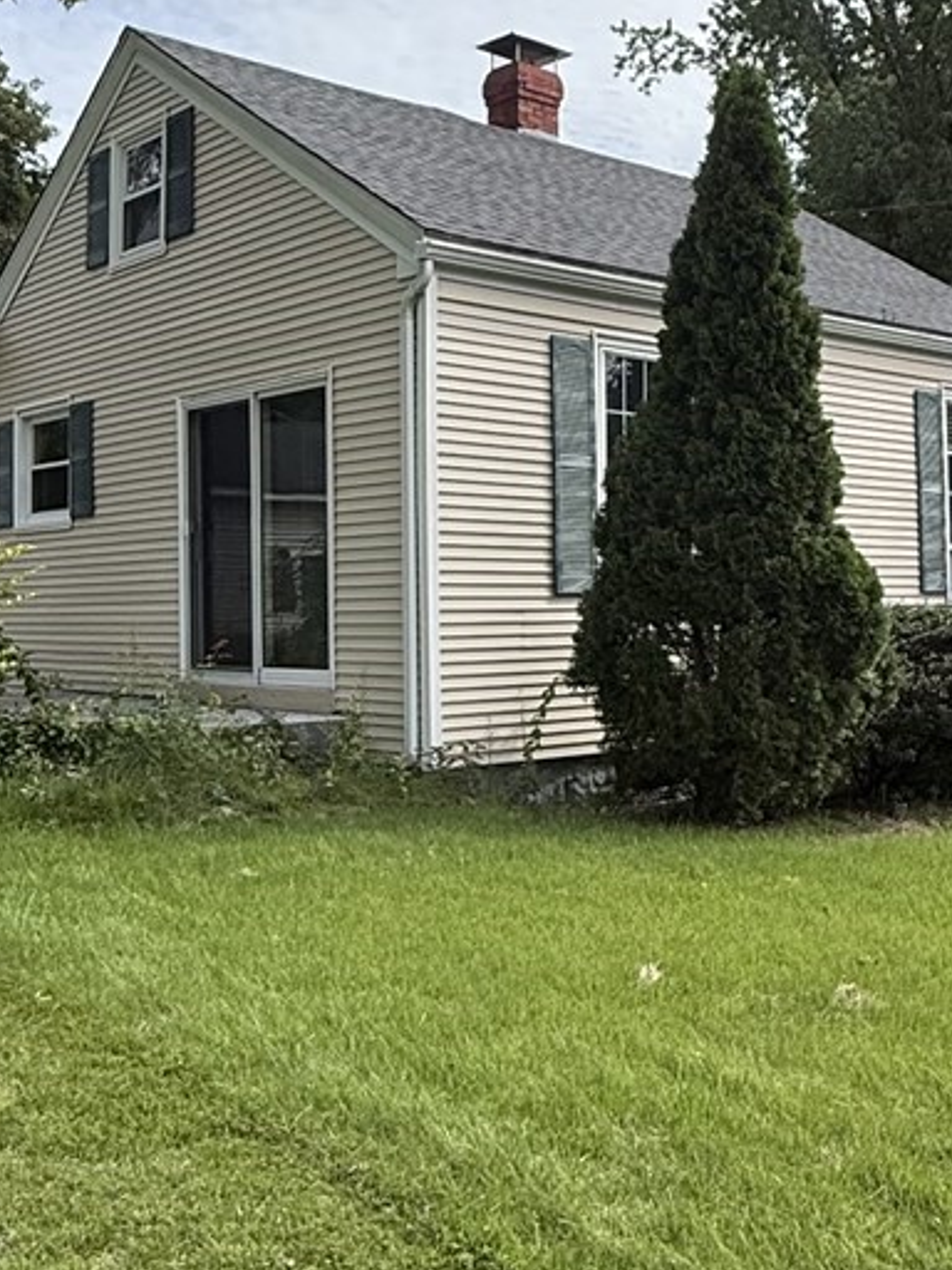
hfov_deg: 34.3
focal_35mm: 42
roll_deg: +0.8
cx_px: 436
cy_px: 531
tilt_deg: +4.2
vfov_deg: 44.6
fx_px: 1540
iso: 64
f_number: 2.2
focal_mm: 2.22
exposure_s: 1/1961
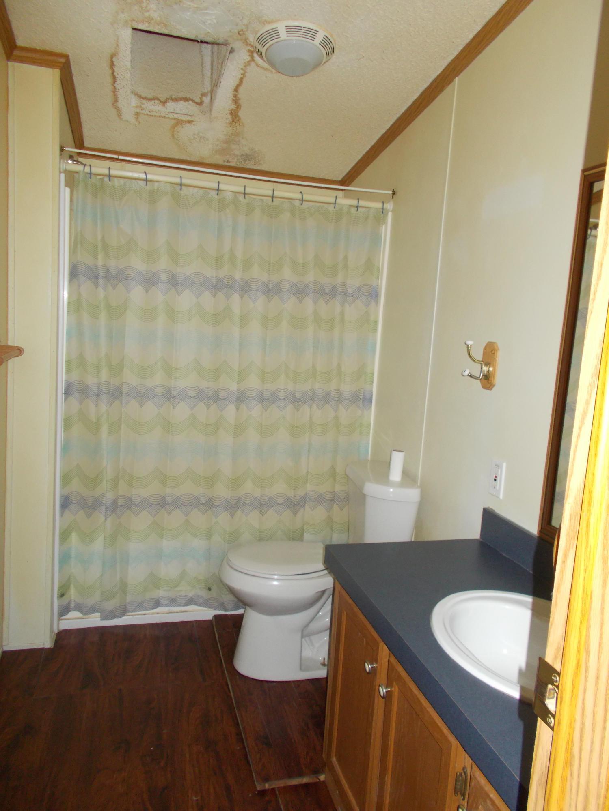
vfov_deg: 67.3
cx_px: 304
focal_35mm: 26
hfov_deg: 53.1
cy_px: 406
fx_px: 610
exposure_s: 1/25
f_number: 3.2
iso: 200
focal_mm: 4.6
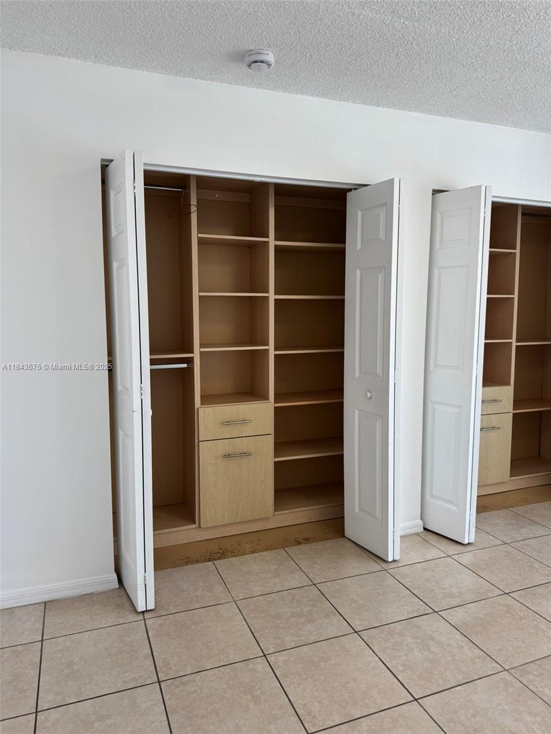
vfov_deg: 71.6
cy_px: 367
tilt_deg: -6.7
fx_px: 509
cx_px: 276
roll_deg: -0.3
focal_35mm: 24
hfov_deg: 56.8
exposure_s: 1/120
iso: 125
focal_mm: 6.76
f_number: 1.78
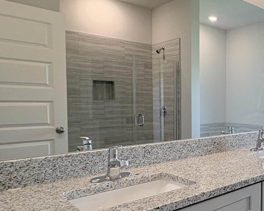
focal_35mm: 35
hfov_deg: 42.7
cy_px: 116
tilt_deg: -2.5
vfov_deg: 42.2
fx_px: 274
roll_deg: -0.6
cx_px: 276
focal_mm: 2.22
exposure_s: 1/120
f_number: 2.2
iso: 200
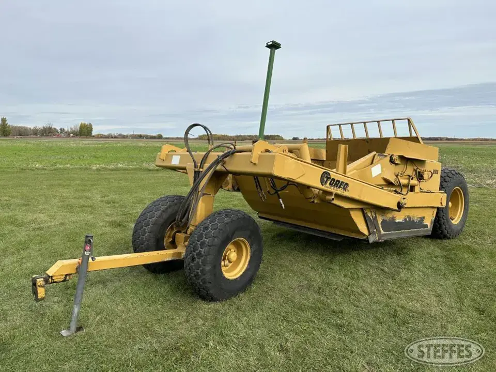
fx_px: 344
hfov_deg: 71.6
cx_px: 248
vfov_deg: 56.8
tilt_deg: -7.0
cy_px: 186
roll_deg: +0.3
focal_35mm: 24
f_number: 1.78
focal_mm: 6.86
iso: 80
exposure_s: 1/3356
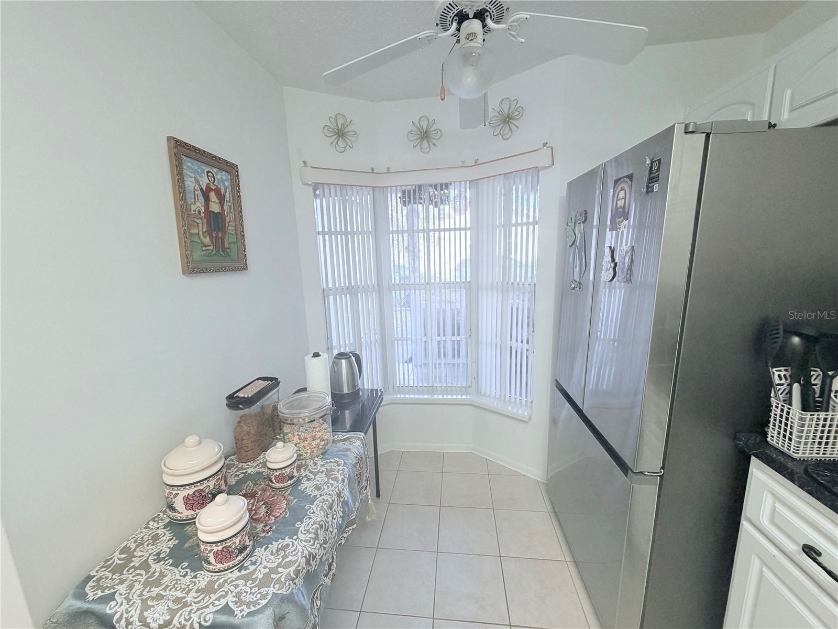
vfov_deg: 85.7
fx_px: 339
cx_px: 419
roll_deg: +2.3
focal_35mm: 14
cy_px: 314
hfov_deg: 102.1
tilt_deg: -10.8
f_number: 2.2
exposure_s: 1/60
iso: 200
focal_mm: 2.22
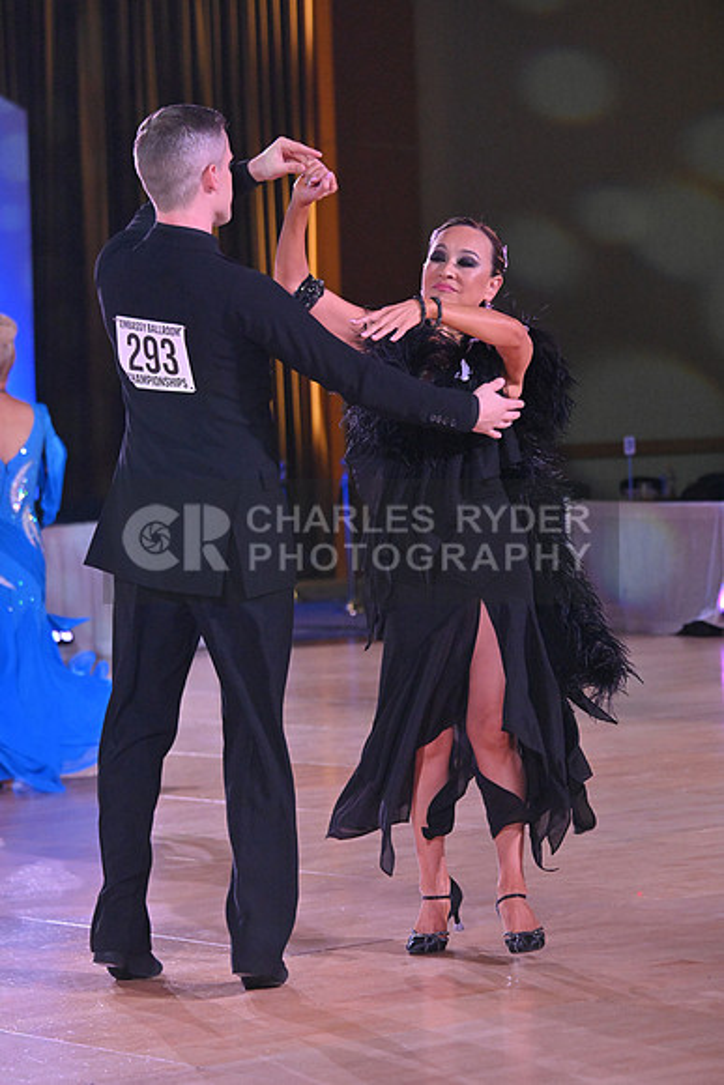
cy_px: 542
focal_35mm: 120
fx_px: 3618
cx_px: 362
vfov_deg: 17.1
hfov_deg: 11.4
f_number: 7.1
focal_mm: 120
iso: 4000
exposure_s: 1/400
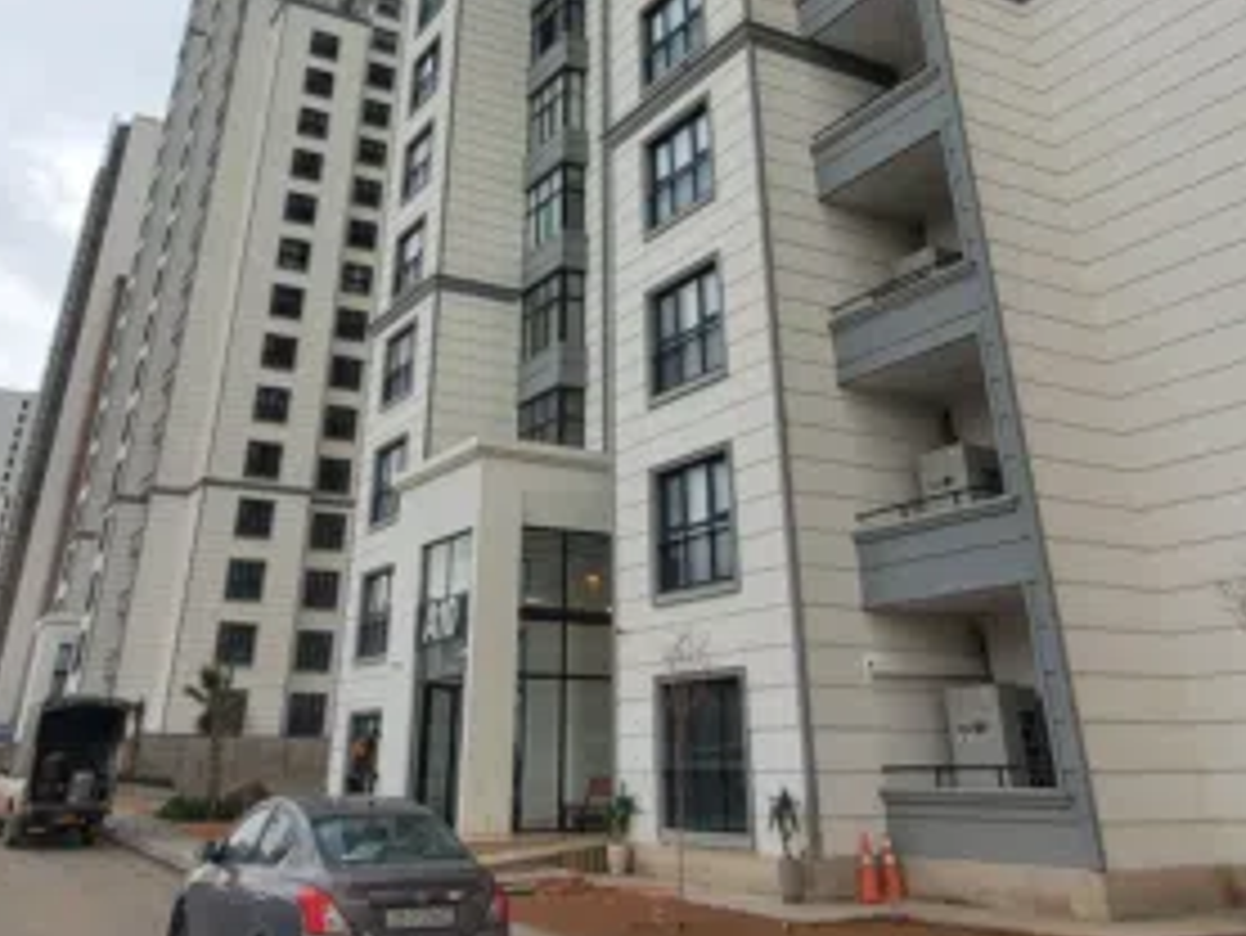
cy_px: 58
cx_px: 603
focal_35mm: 30
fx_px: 1080
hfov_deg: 59.9
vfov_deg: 42.2
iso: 50
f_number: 2.2
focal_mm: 1.8
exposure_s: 1/260
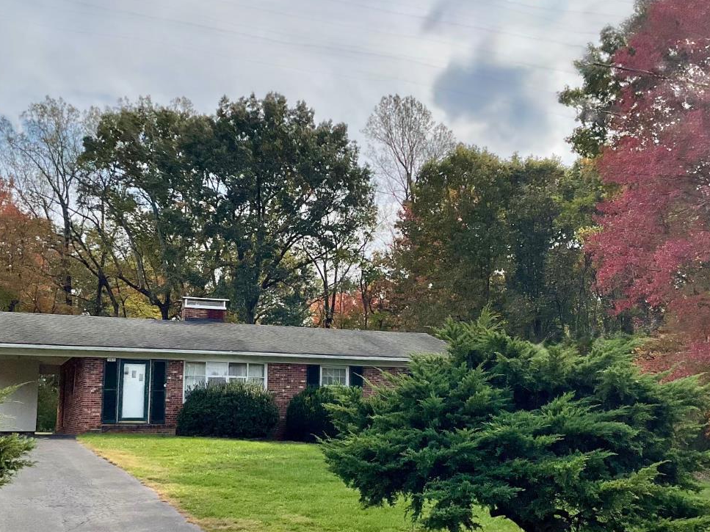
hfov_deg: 42.1
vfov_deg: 32.1
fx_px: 923
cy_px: 305
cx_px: 367
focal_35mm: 45
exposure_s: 1/2320
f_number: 1.8
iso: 16
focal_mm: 3
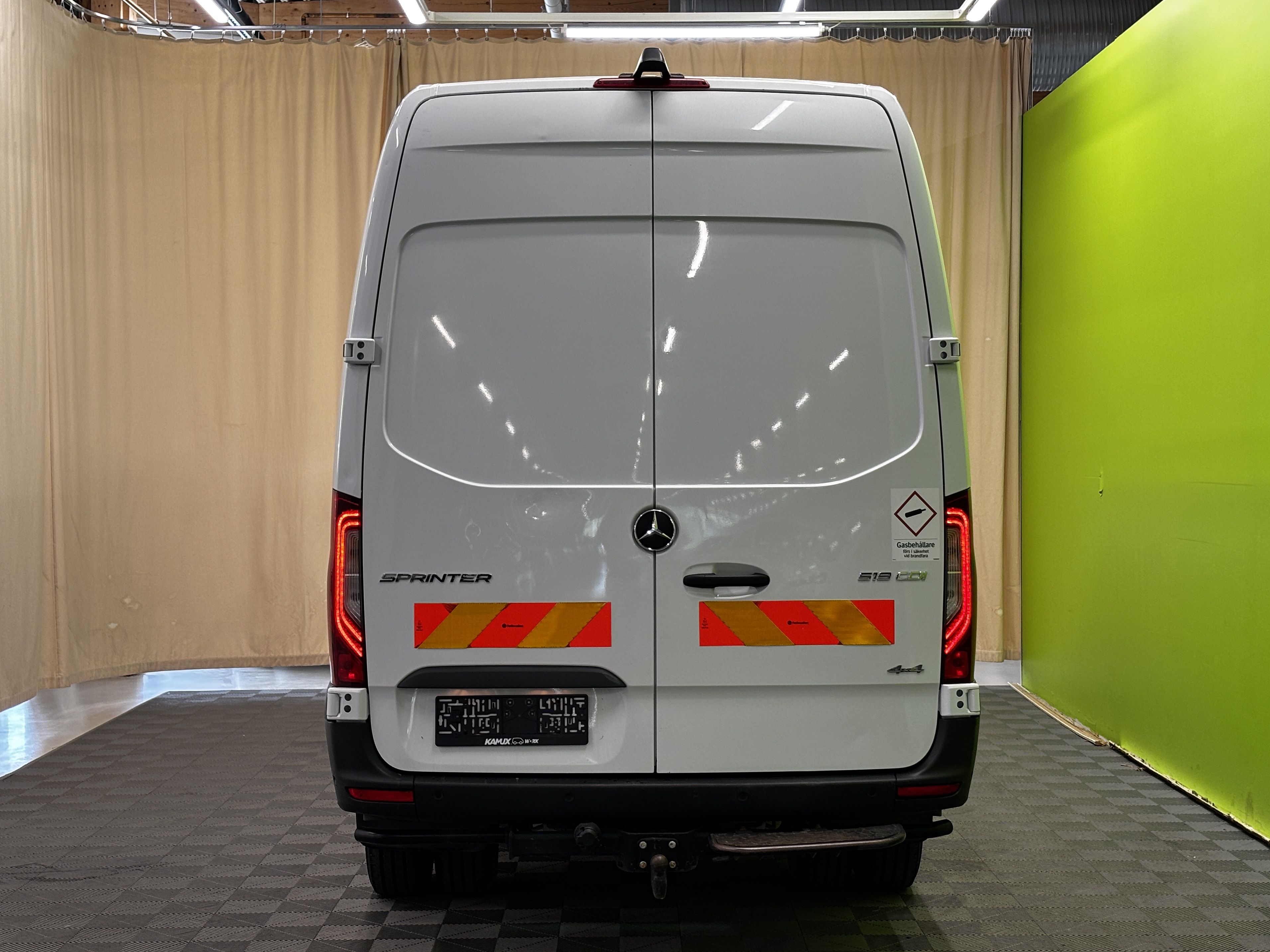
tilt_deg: -1.2
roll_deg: -0.2
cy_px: 482
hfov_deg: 34.9
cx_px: 650
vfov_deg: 26.6
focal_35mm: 55
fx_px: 2018
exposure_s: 1/50
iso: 25
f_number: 1.6
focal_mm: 5.96
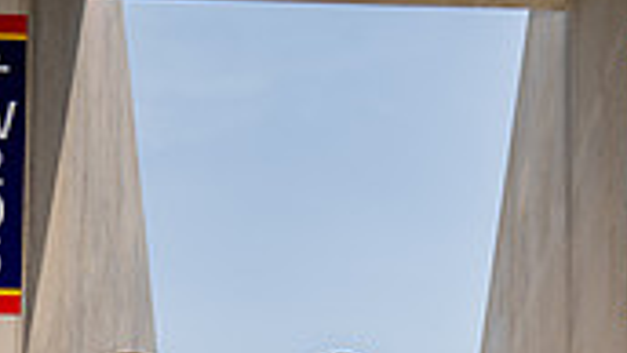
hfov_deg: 25.0
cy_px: 801
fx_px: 1414
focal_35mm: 85
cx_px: 343
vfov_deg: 12.0
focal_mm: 31
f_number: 7.1
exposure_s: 1/250
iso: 100
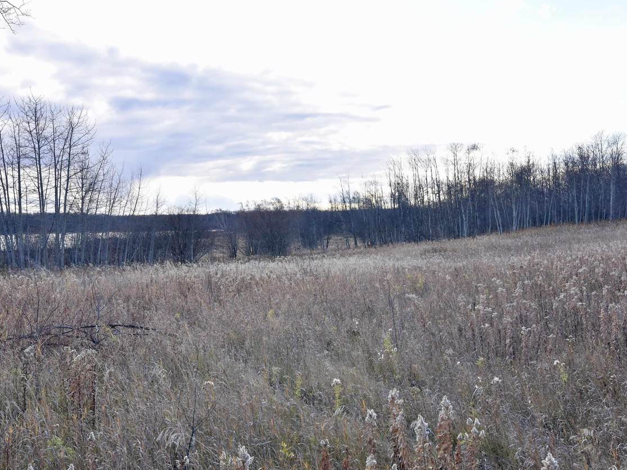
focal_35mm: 33
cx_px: 306
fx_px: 598
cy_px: 236
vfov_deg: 42.9
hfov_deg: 55.4
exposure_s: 1/500
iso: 500
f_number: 8
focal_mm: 20
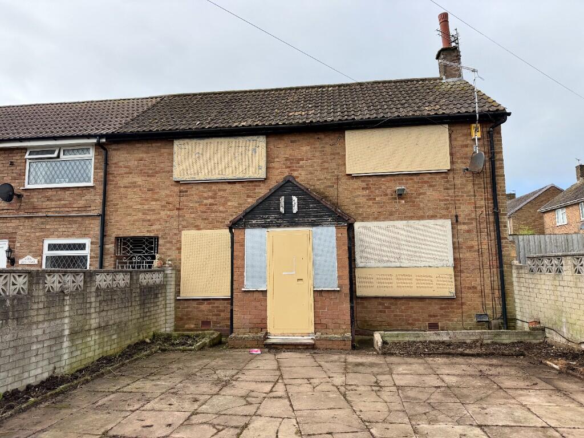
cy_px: 219
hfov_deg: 71.6
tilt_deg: +8.8
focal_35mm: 24
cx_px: 292
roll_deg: +0.1
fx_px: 405
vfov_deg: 56.8
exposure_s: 1/3021
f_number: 1.78
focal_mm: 6.76
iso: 100
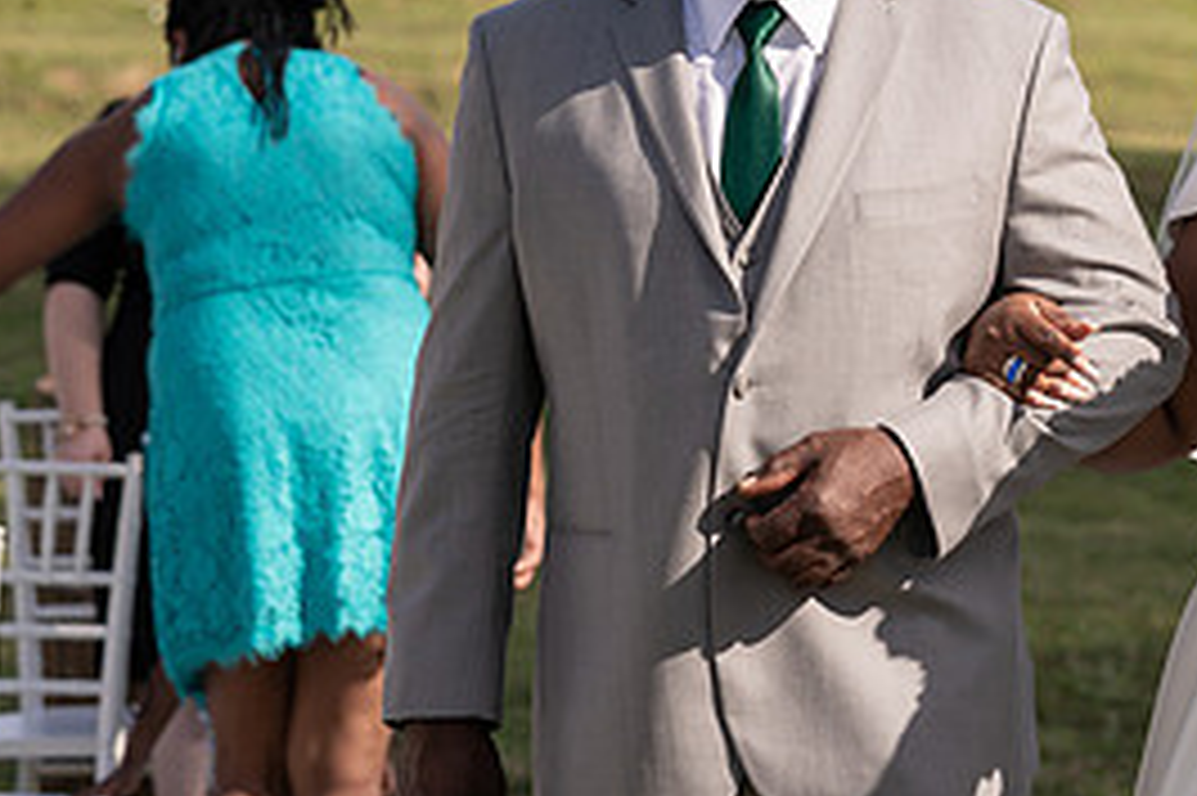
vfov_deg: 7.0
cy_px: 209
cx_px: 1130
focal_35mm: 196
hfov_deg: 10.4
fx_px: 6513
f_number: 4
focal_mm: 87
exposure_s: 1/1000
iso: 100
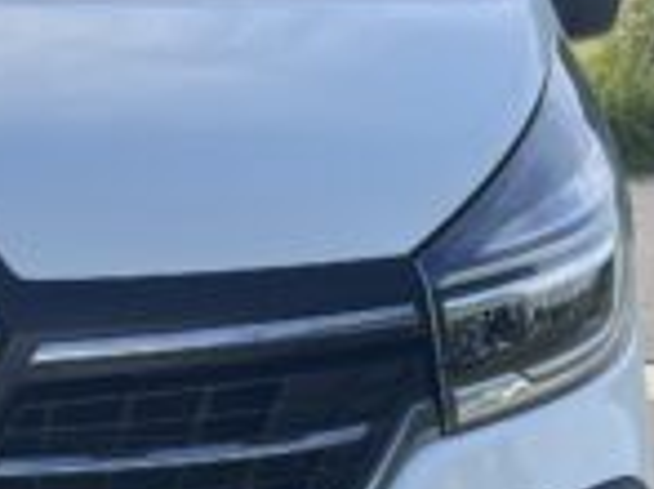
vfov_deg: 13.9
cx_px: 22
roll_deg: -0.6
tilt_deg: -8.4
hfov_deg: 18.2
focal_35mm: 106
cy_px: 307
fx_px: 2001
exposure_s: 1/1890
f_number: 1.6
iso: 50
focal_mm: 5.1
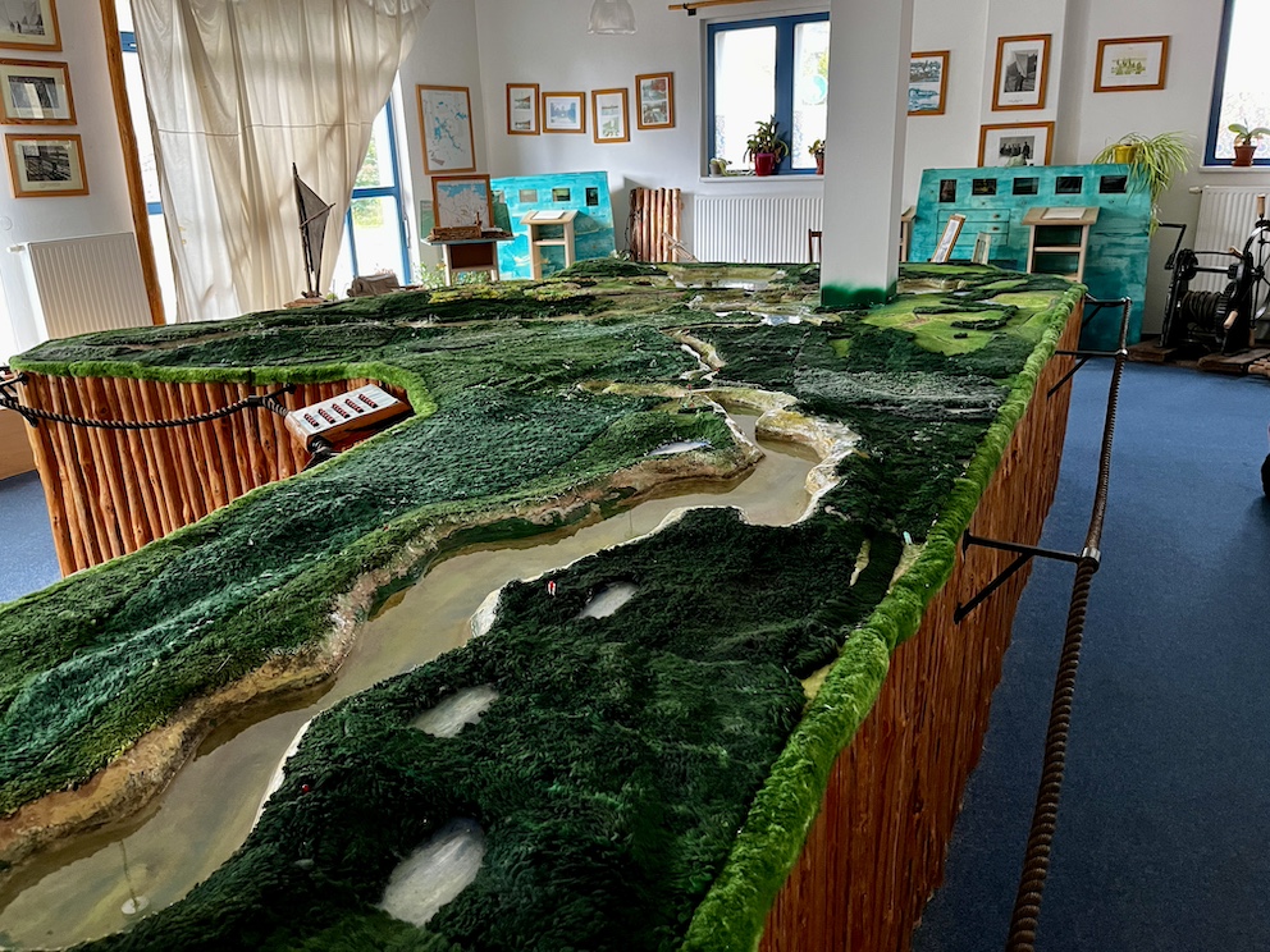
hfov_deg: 67.3
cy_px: 476
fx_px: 954
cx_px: 635
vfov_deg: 53.1
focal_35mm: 26
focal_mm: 5.1
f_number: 1.6
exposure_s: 1/60
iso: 400
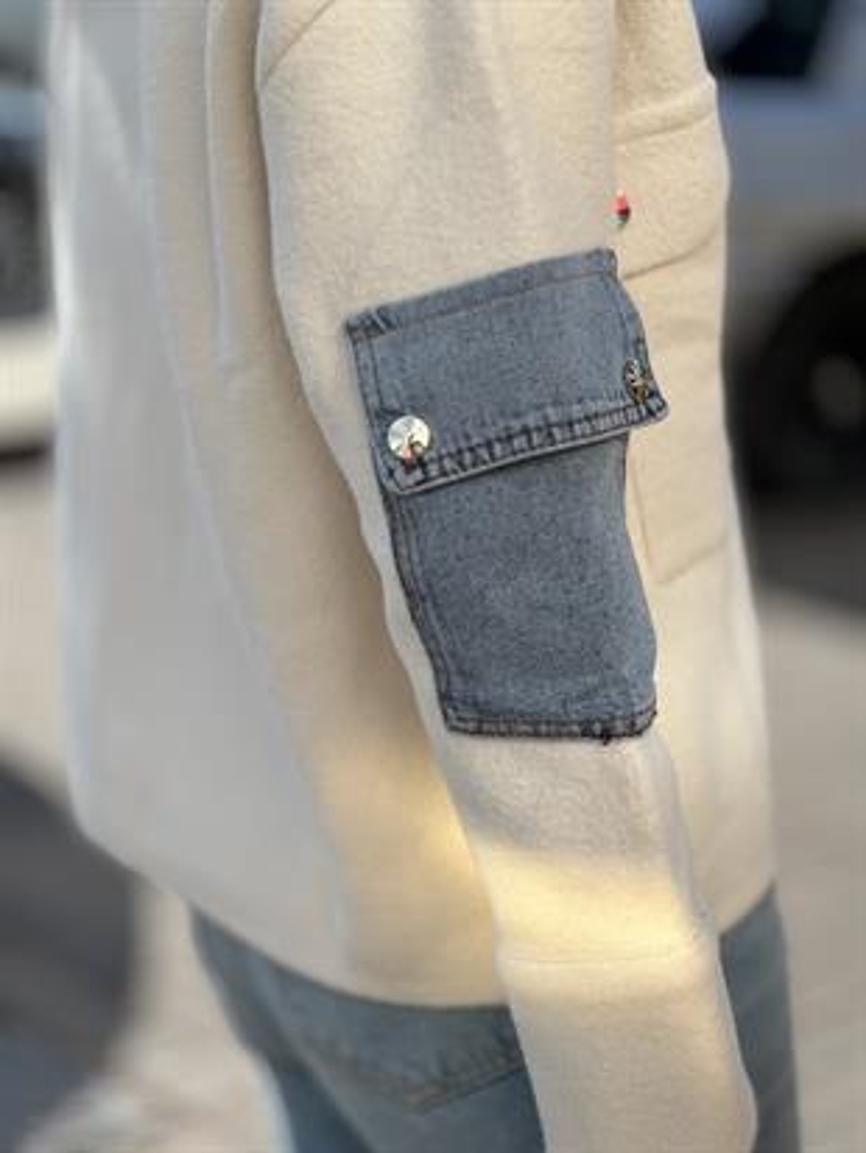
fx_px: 2567
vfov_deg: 25.3
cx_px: 433
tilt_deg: -16.0
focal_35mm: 77
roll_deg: +3.6
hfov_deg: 19.1
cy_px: 576
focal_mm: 9
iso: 32
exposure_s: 1/669
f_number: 2.8
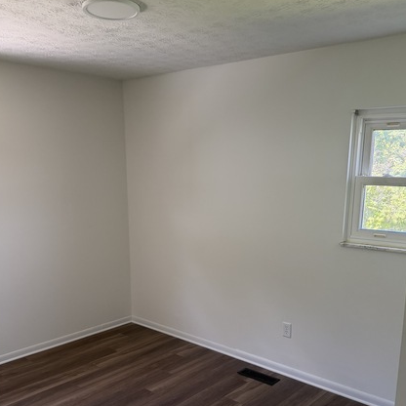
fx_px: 451
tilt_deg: -12.2
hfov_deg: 48.4
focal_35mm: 34
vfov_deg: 47.6
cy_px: 274
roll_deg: -0.1
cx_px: 216
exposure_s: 1/91
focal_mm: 6.76
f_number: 1.78
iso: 200
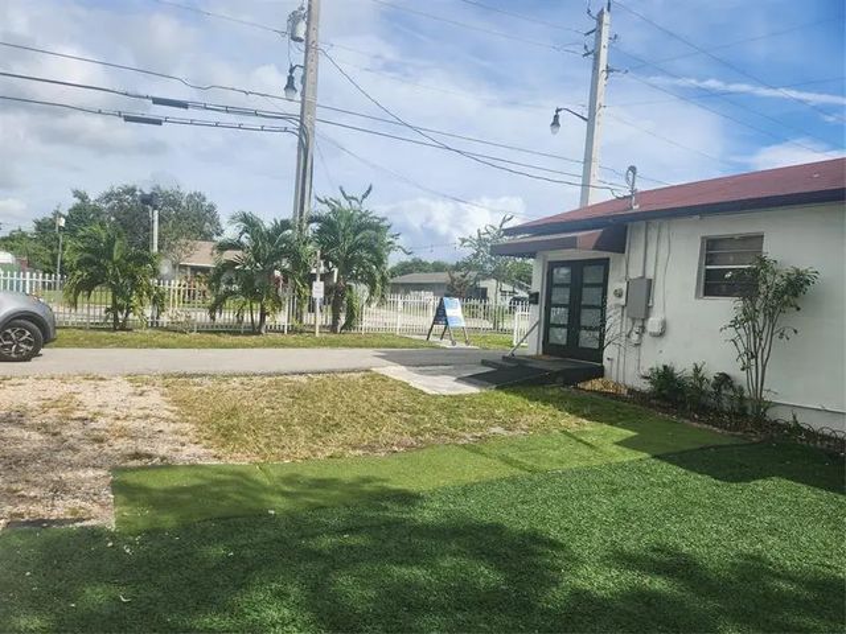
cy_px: 317
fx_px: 562
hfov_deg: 73.9
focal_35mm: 23
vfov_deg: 58.9
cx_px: 423
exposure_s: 1/2579
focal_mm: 5.4
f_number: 1.8
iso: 20
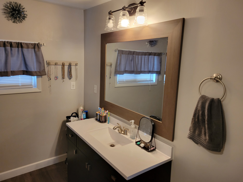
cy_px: 91
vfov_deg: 53.1
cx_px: 122
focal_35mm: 26
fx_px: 183
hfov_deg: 67.3
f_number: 1.8
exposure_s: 1/120
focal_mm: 5.4
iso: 250
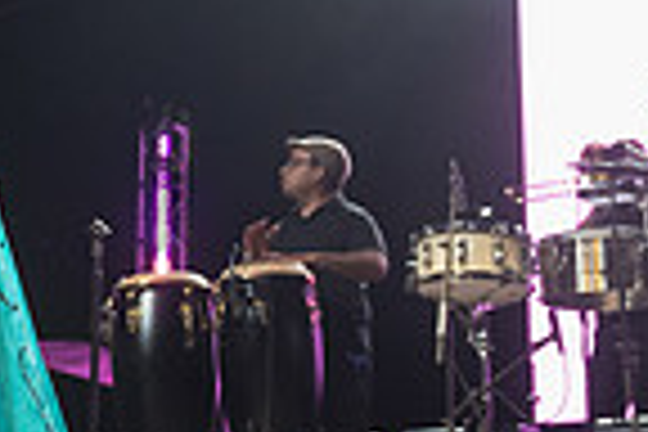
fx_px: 1890
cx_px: 171
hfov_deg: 19.3
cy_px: 173
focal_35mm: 105
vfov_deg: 13.0
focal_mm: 26
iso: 2500
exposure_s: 1/500
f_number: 4
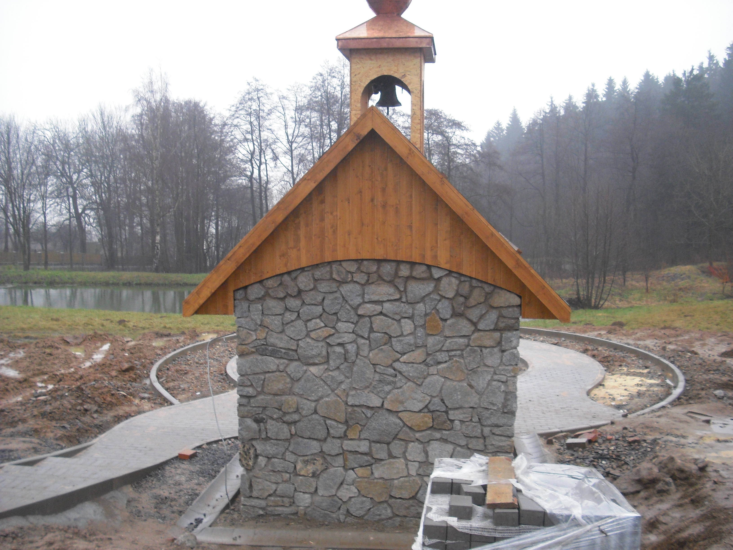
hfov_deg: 49.0
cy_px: 275
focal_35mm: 38
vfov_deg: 37.7
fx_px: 805
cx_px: 366
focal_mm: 6.2
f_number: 2.8
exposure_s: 1/30
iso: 200
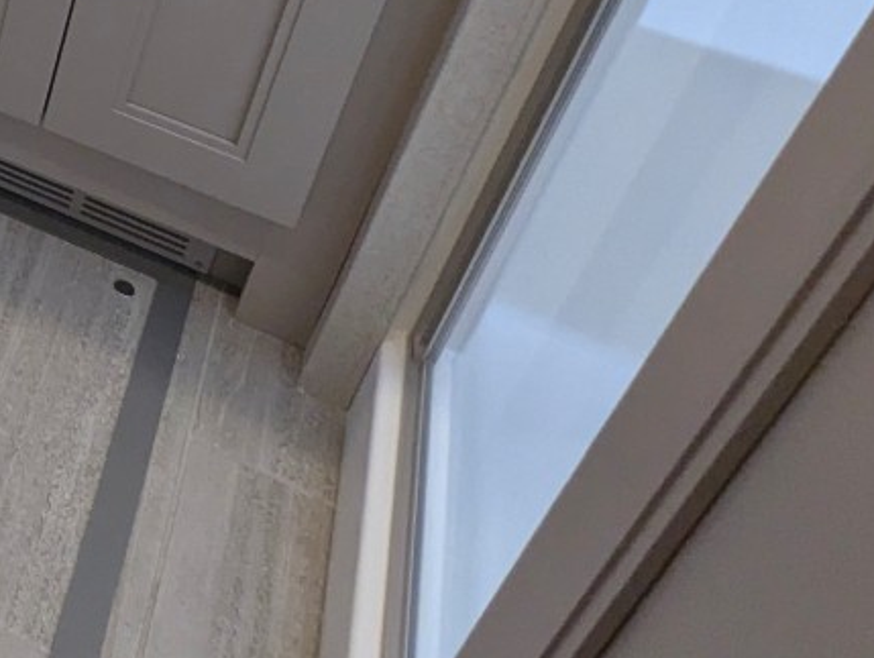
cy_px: -261
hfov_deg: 26.7
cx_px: -425
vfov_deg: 23.7
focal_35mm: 52
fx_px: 1315
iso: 247
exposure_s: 1/146
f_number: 2.2
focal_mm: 2.35
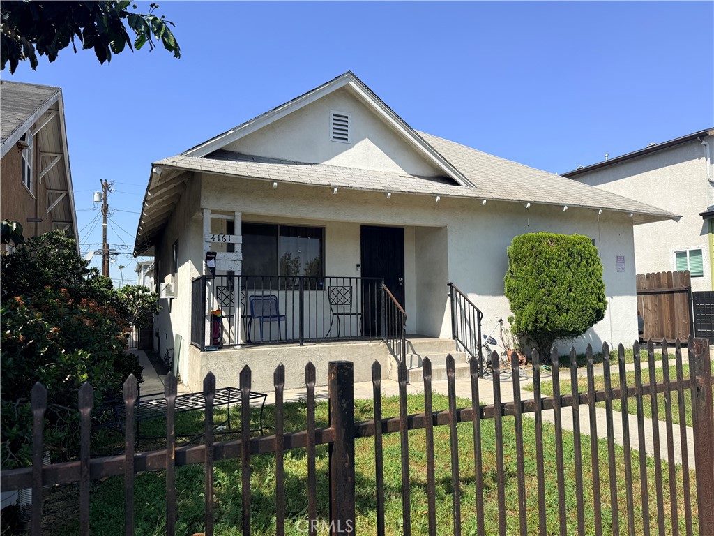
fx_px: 495
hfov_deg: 71.6
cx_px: 357
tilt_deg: +4.2
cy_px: 268
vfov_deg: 56.8
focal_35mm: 24
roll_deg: +1.3
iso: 80
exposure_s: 1/3584
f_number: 1.78
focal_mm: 6.76
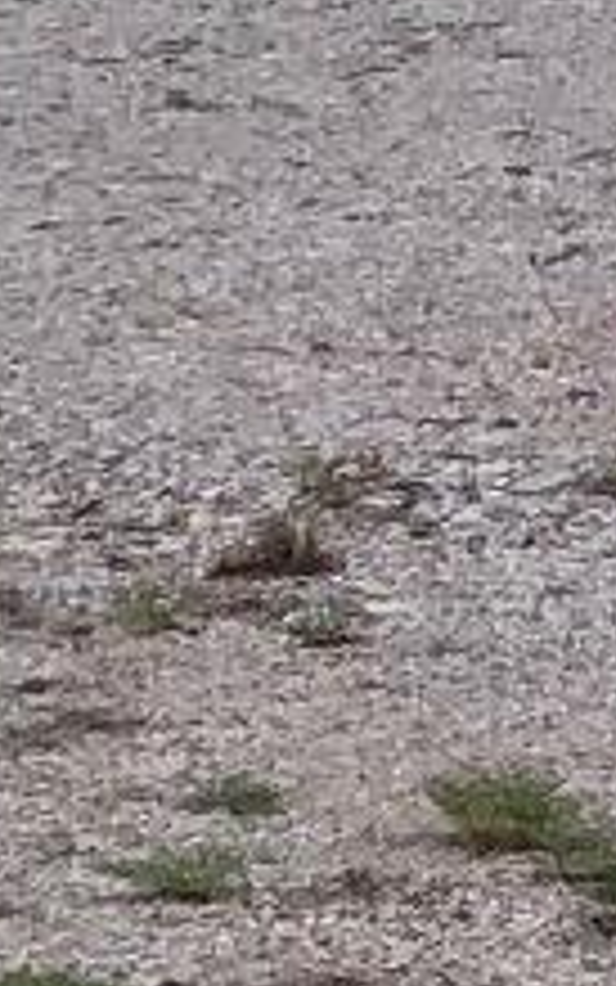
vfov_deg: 7.6
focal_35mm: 273
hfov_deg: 3.9
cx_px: 3916
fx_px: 7328
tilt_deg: -6.8
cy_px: -77
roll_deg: -2.5
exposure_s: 1/1715
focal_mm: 3.99
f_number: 1.8
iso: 20
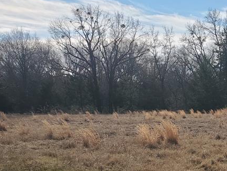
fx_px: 407
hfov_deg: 28.6
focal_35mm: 62
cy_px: 181
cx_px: 244
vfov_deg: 22.5
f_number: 2.4
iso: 50
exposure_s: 1/1822
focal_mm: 4.3
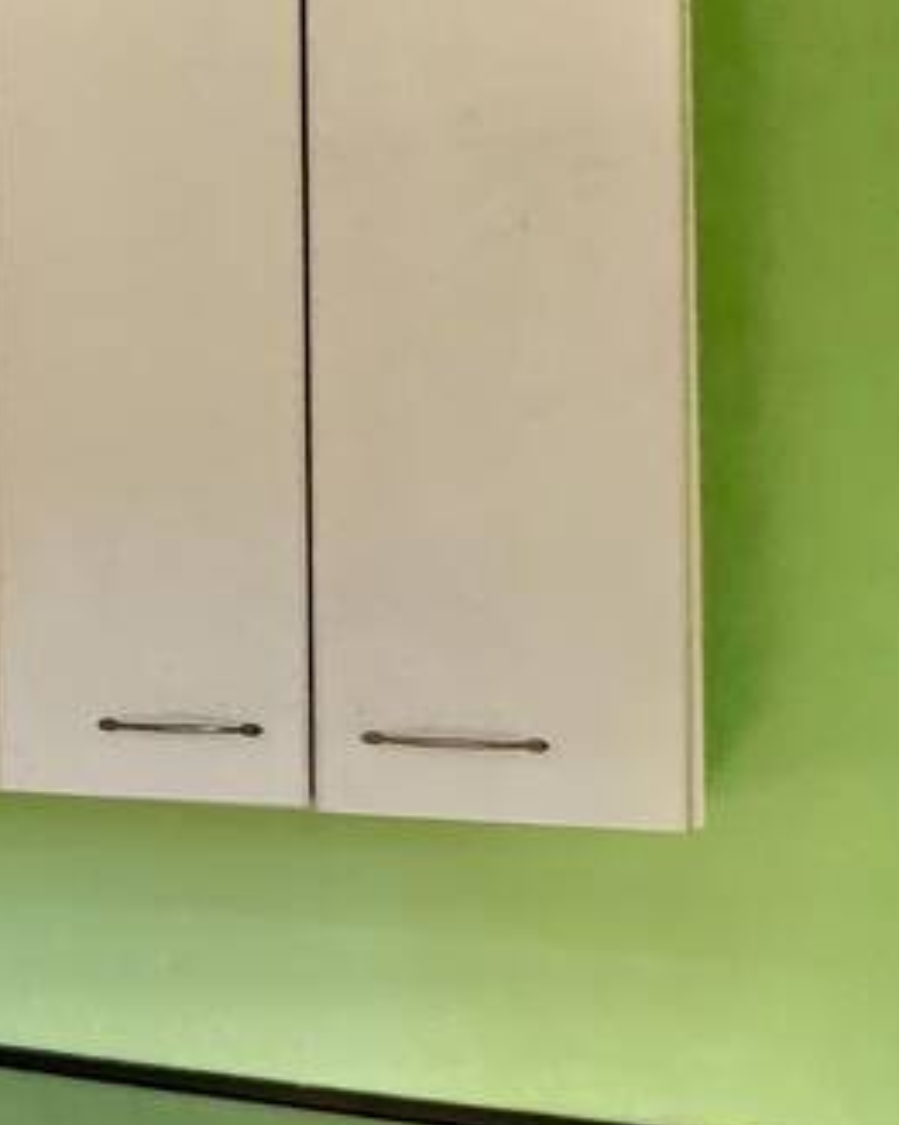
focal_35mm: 60
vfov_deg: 31.5
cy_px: 580
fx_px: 1997
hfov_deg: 14.5
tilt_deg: +0.3
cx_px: -1328
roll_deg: -0.2
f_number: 2.2
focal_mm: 2.22
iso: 50
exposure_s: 1/120
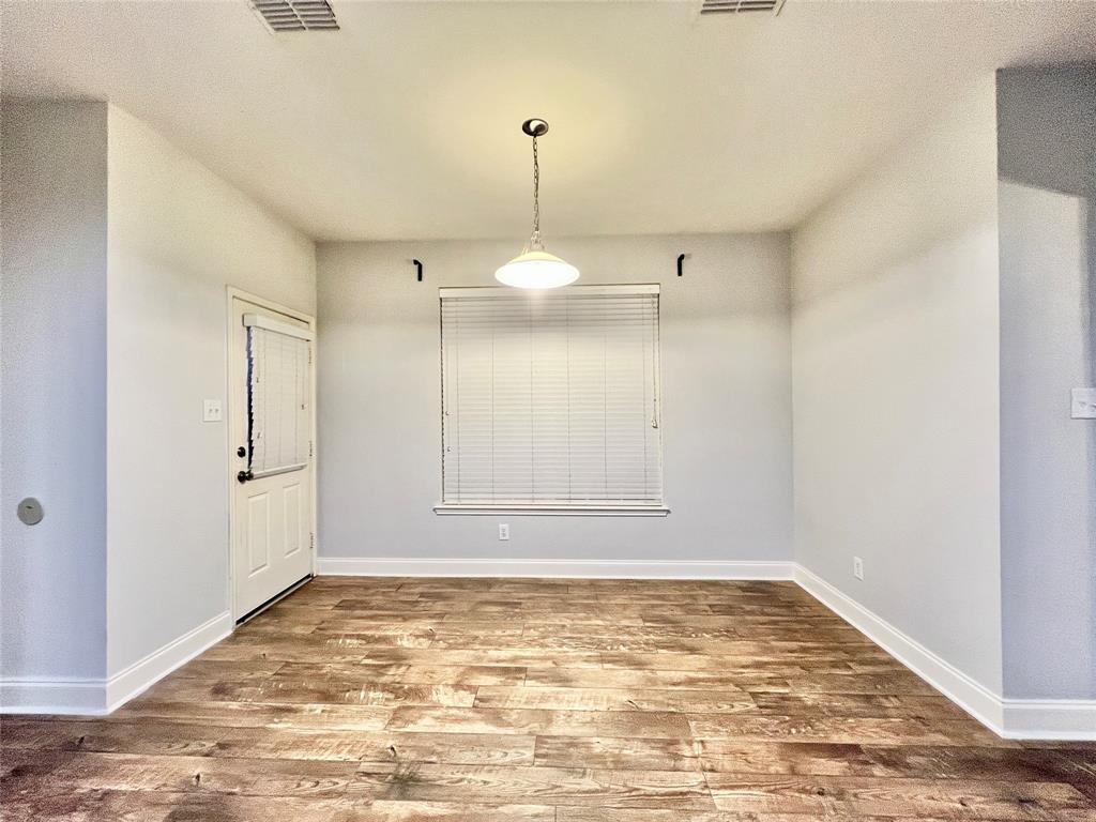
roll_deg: +0.6
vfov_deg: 89.9
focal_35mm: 13
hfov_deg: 106.2
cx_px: 548
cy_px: 411
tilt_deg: -0.2
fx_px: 412
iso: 250
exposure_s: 1/60
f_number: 1.8
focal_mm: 1.57
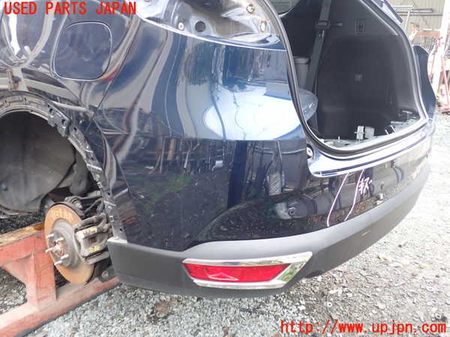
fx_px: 416
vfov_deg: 44.2
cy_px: 168
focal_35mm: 32
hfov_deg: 56.8
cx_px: 225
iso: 160
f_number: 2.4
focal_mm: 5.79
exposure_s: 1/60
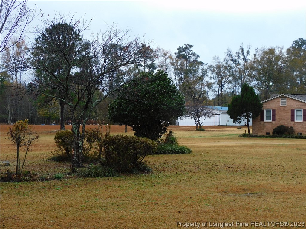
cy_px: 114
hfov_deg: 27.8
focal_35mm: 70
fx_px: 619
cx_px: 153
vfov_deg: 21.0
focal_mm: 12.5
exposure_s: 1/250
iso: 125
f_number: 4.5
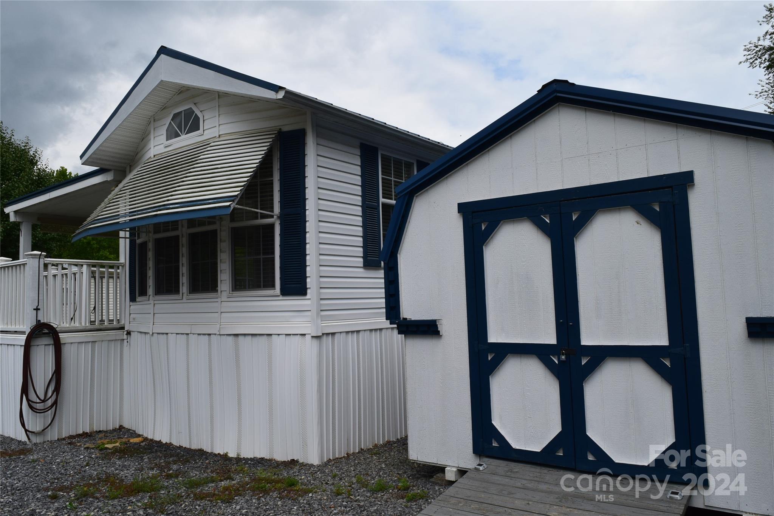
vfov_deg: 47.9
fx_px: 580
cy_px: 258
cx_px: 387
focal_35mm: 27
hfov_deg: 67.4
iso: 360
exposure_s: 1/500
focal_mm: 18
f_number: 11
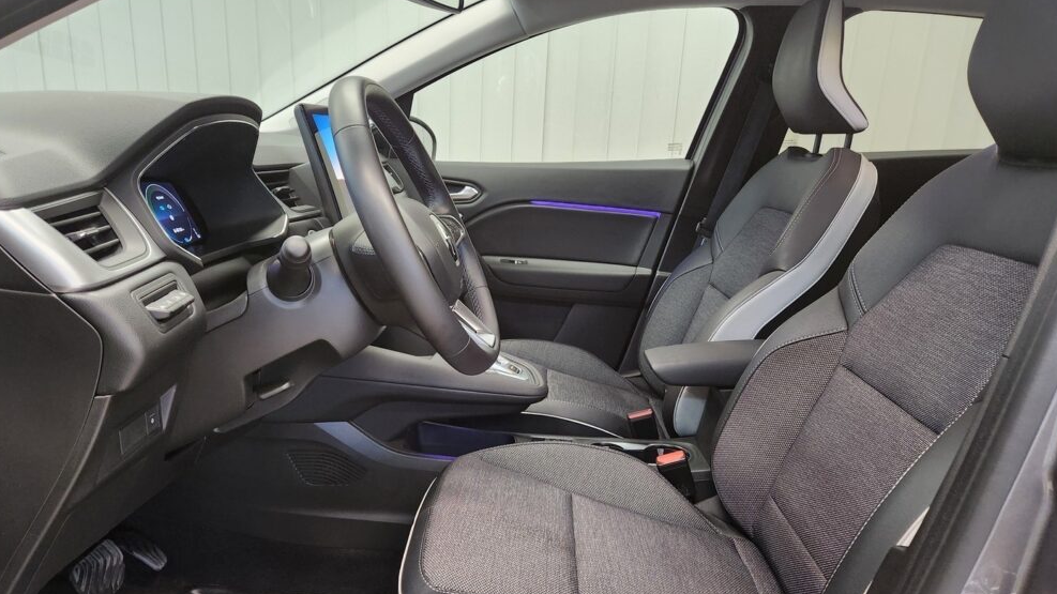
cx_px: 519
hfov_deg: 71.9
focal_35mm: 26
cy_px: 367
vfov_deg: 44.1
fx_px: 729
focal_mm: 5.4
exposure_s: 1/100
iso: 500
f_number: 1.8
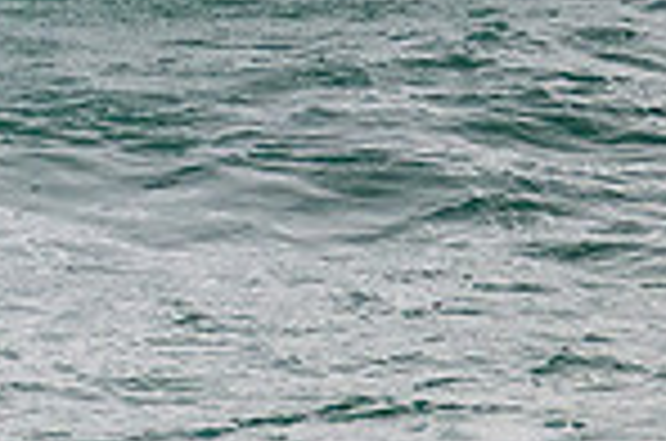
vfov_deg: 0.4
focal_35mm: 3910
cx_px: -712
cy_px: -277
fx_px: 72179
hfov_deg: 0.5
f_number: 11
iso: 1250
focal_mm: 800
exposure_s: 1/2000
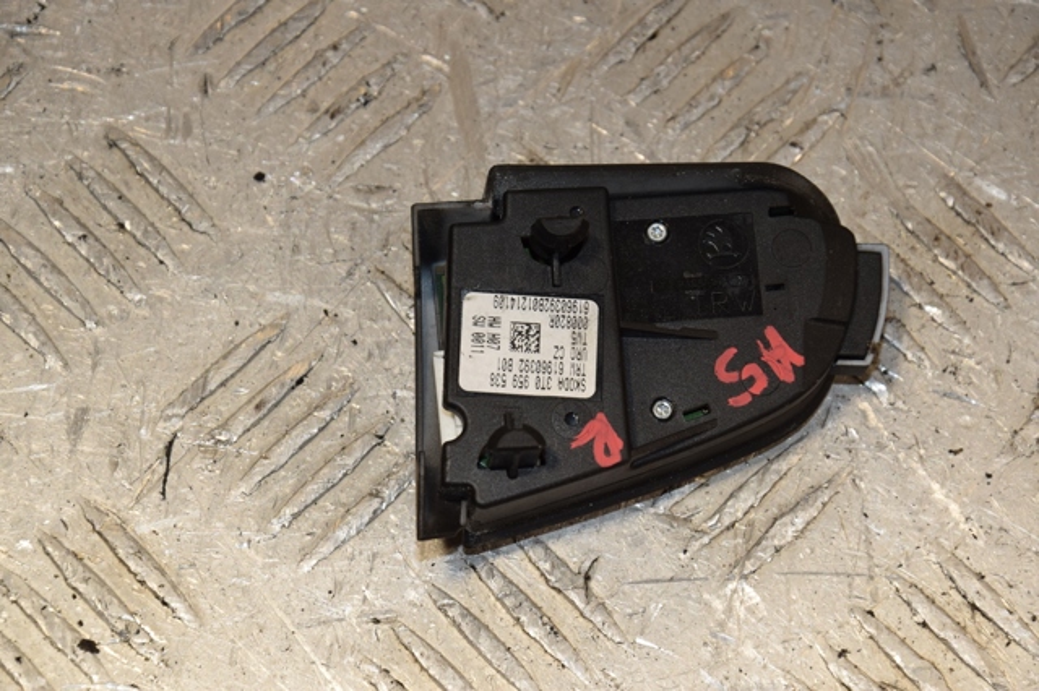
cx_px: 520
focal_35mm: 158
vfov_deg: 8.7
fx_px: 4543
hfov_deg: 13.0
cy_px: 346
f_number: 9
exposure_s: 1/200
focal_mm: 105
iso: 800
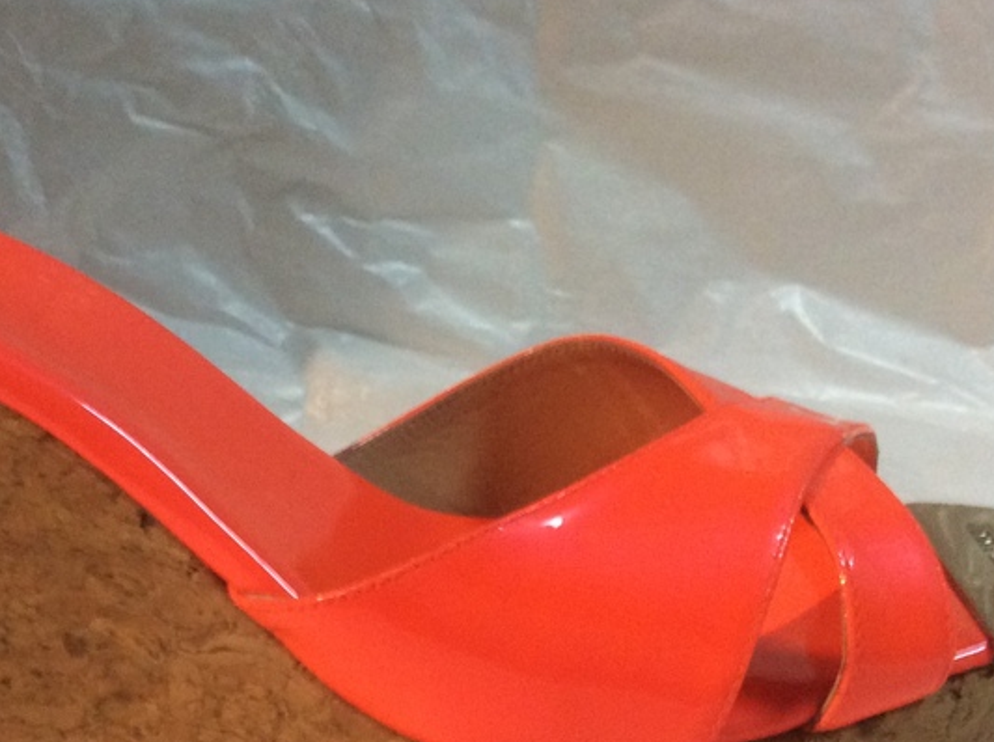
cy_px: 482
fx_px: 1720
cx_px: 328
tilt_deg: -18.7
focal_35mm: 60
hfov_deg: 32.0
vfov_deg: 24.3
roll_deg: +1.7
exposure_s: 1/24
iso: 200
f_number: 2.4
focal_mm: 3.3
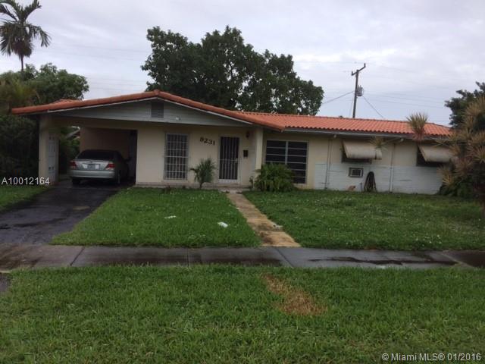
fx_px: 406
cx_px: 242
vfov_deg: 48.2
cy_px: 182
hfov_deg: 61.7
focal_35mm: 29
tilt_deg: -5.5
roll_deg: -2.3
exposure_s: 1/1368
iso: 32
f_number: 2.2
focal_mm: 4.15
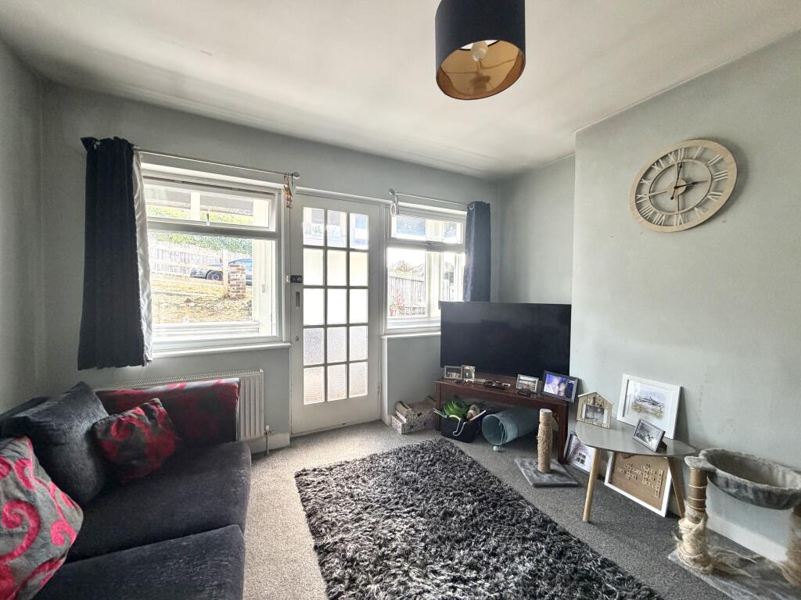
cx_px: 400
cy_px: 300
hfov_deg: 102.1
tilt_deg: -1.3
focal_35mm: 14
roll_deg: +0.0
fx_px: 324
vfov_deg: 85.7
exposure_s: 1/111
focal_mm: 2.22
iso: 320
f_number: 2.2
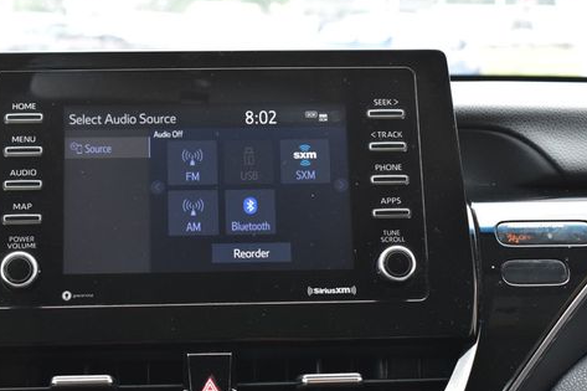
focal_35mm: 69
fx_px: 1125
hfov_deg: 29.2
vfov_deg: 19.7
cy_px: 226
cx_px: 241
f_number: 8
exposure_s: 1/60
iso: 400
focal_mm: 34
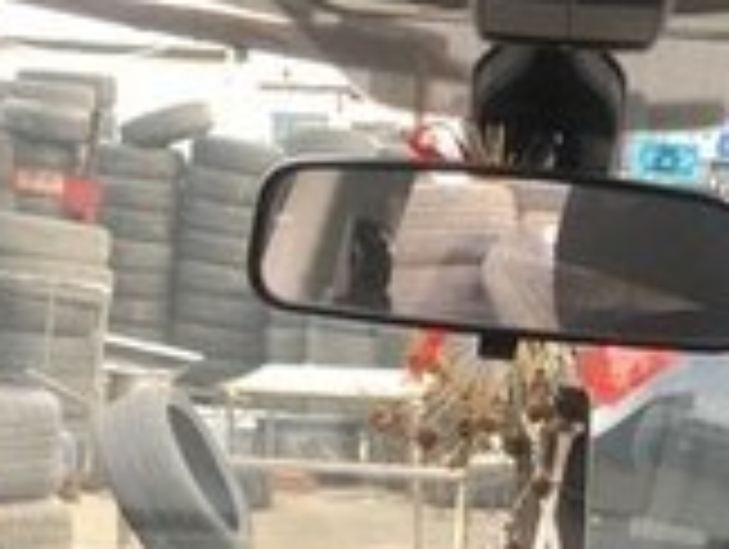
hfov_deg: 16.5
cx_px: 630
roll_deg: -3.0
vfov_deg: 11.8
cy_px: 934
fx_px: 2489
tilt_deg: -14.7
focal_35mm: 118
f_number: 2.2
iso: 40
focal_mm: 4.15
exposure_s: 1/100
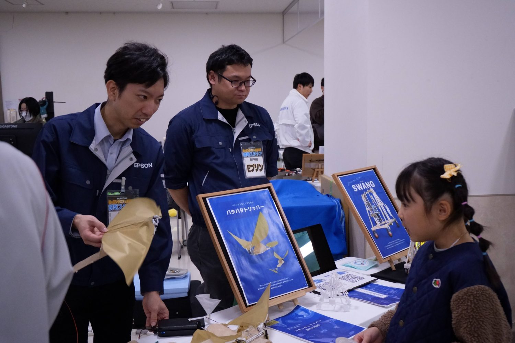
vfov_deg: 34.2
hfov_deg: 49.6
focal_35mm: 39
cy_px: 172
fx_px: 558
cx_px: 258
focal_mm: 39
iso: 10000
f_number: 5.6
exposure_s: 1/400
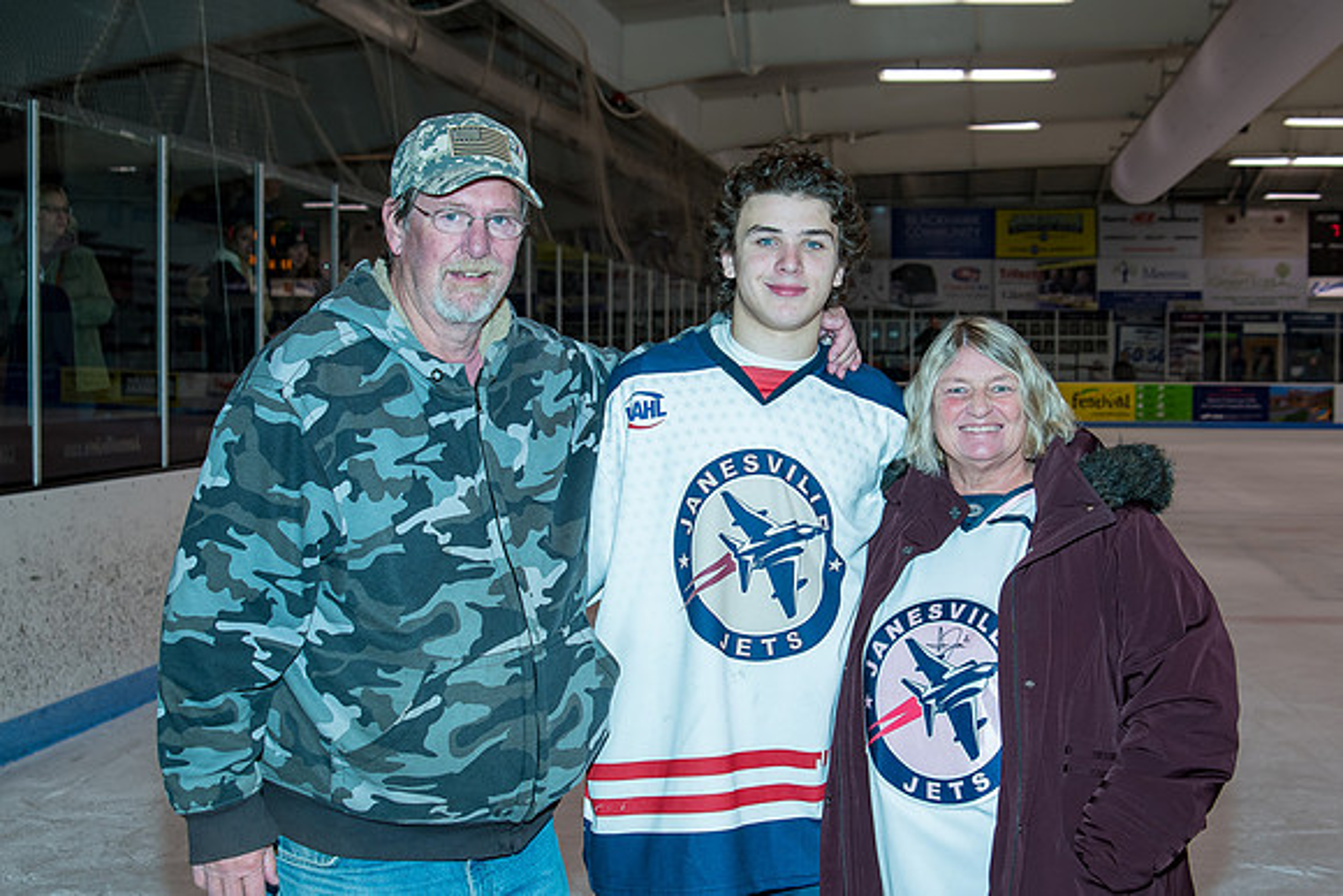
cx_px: 751
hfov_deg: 40.4
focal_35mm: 49
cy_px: 448
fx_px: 1823
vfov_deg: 27.6
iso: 200
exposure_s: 1/200
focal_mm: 28
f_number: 4.5
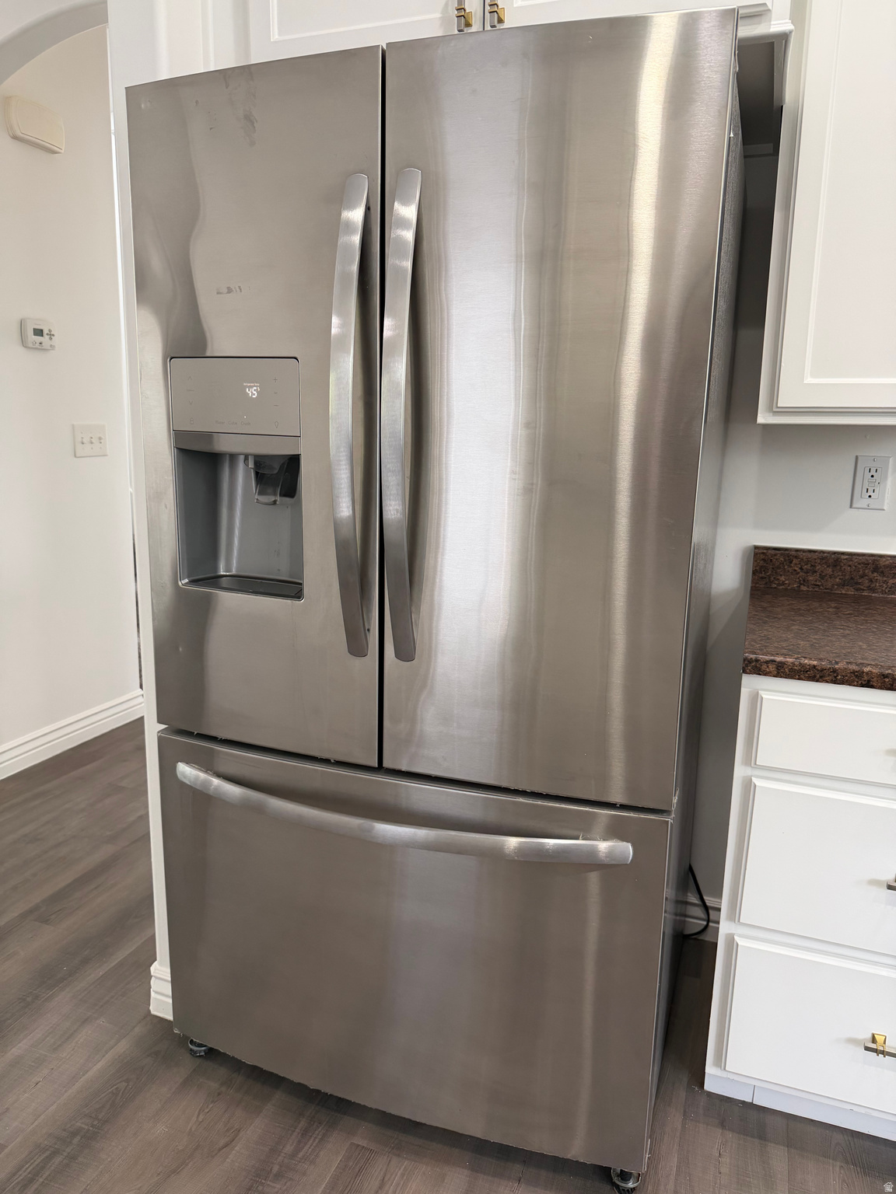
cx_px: 448
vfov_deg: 71.6
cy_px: 597
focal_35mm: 24
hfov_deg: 56.8
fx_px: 828
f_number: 1.78
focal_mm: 6.76
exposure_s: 1/120
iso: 200
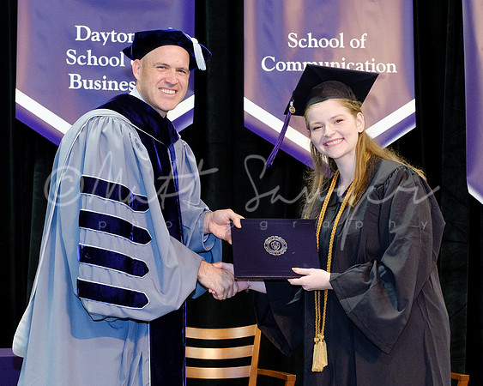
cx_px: 254
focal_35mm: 68
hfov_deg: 28.0
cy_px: 244
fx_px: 967
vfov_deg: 22.5
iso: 1600
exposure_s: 1/125
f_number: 4
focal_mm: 27.4
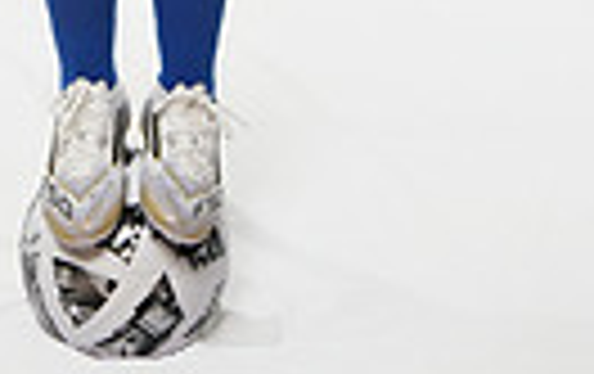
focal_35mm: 145
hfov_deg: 14.3
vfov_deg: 8.2
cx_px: 117
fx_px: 2348
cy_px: -590
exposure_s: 1/125
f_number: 8
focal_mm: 41.8
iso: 500
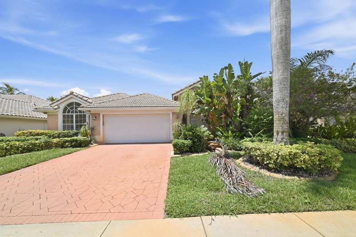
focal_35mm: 12
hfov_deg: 112.7
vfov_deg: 89.9
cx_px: 178
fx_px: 119
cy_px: 118
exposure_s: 1/200
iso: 100
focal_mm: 12
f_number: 8
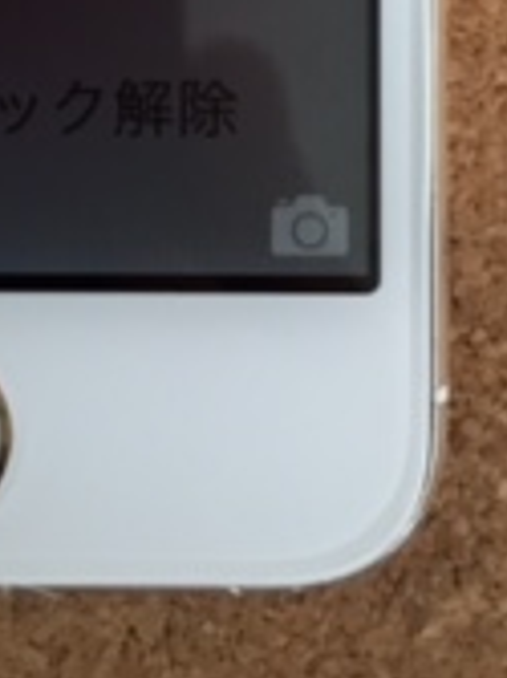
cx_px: 20
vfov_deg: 15.3
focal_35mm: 111
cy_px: -540
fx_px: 2170
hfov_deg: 13.2
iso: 32
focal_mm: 4.15
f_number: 2.2
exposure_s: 1/33
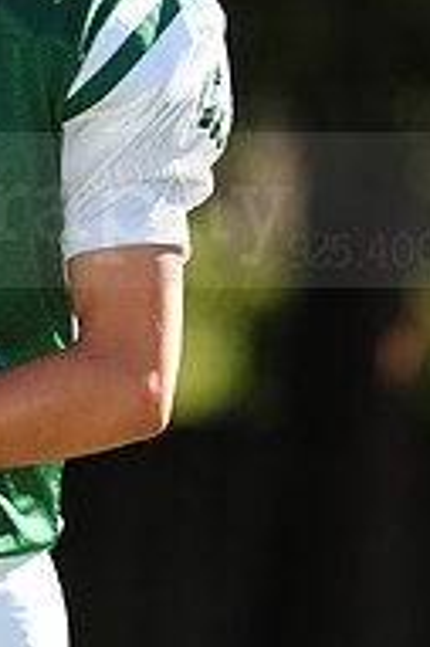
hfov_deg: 2.3
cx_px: -149
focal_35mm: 608
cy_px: 180
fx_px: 10912
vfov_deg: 3.4
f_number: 4.5
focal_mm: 200
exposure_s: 1/1250
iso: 400
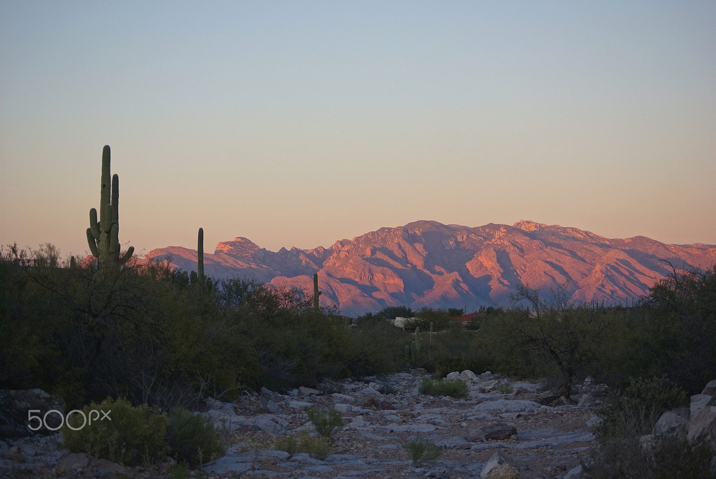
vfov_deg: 16.6
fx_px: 1642
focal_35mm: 82
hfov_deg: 24.6
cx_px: 358
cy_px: 240
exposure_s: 1/160
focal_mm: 55
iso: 160
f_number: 4
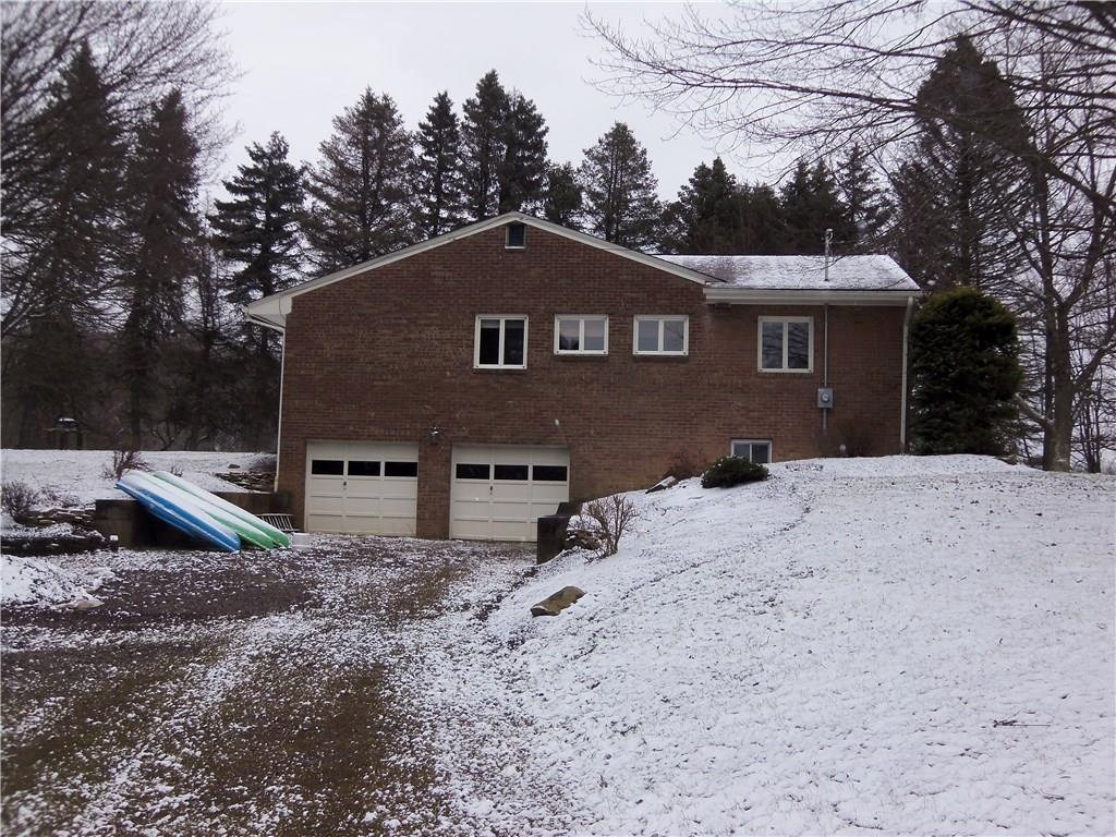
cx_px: 558
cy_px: 418
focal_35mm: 38
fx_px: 1225
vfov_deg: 37.7
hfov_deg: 49.0
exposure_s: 1/200
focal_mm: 6.8
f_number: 4.3
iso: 64
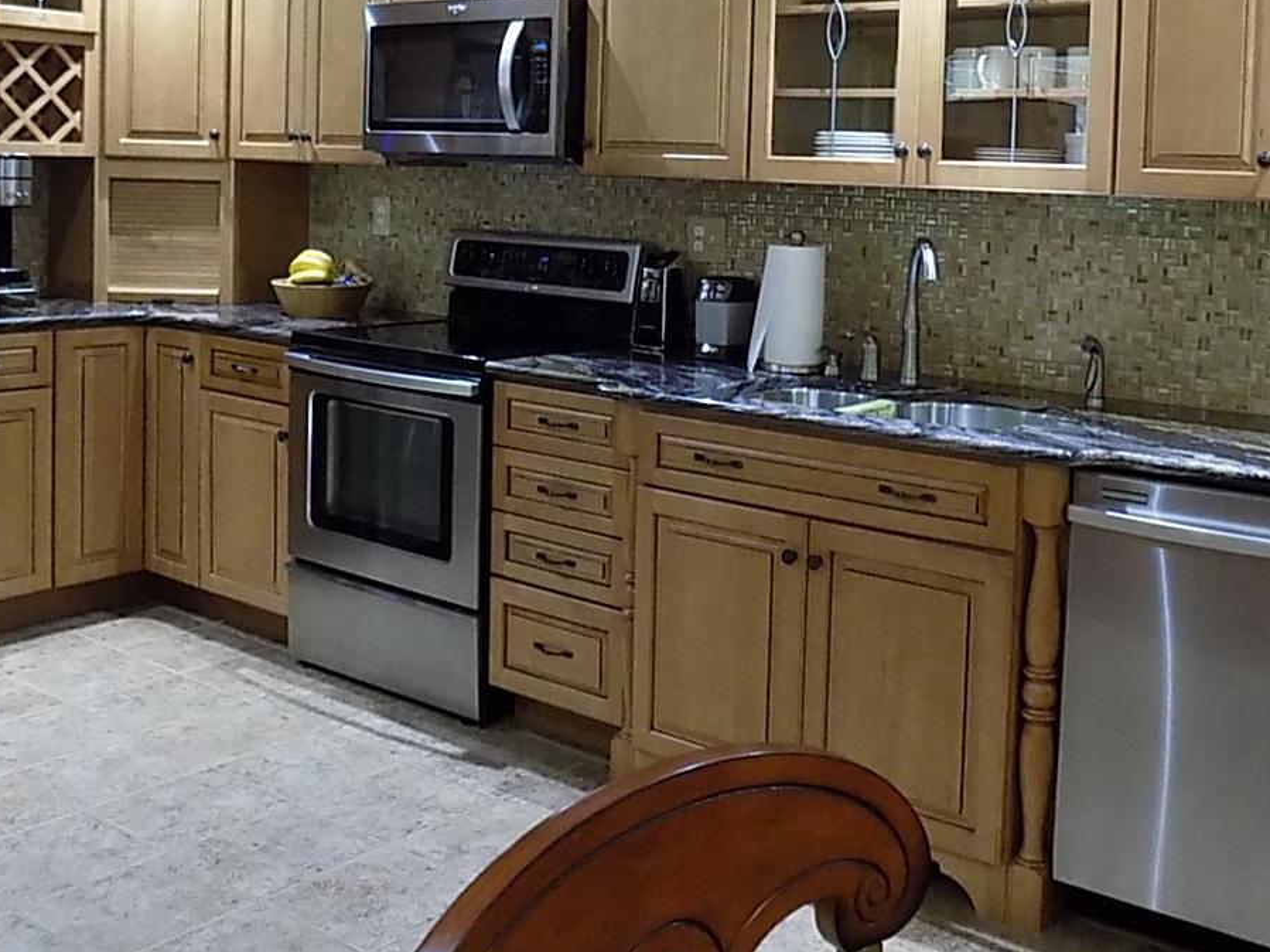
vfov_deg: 34.5
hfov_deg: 45.6
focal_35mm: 41
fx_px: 1504
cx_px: 752
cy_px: 253
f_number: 3.1
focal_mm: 4
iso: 400
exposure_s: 1/15
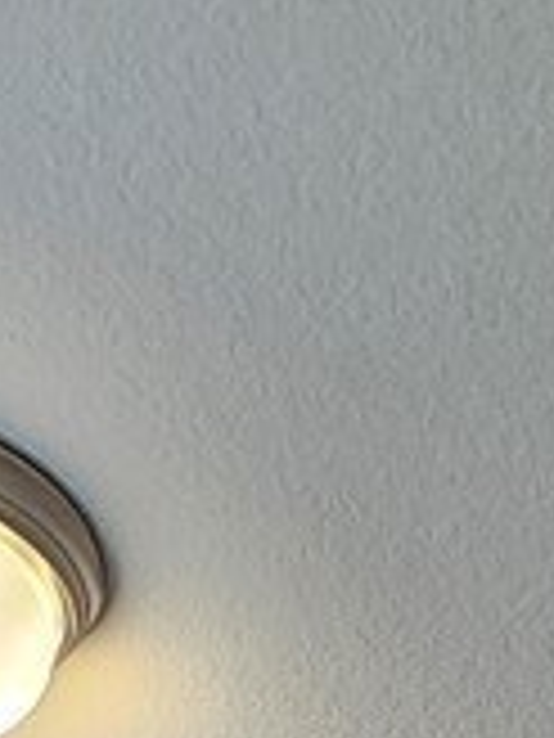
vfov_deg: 12.0
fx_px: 1728
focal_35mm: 81
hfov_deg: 17.8
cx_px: 540
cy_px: 2146
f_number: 2.2
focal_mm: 2.2
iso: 320
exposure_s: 1/60
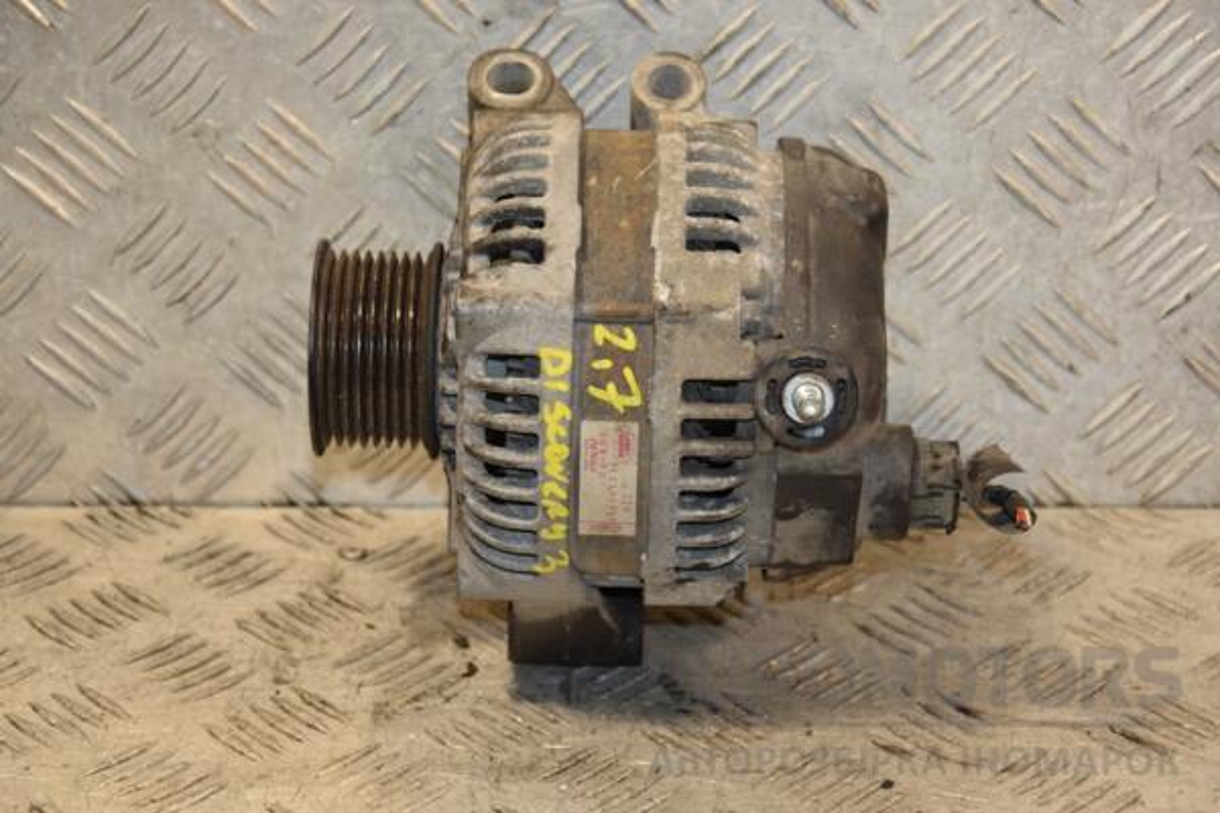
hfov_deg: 21.9
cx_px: 610
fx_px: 3151
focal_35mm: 93
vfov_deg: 14.7
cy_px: 406
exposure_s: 1/160
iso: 800
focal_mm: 62
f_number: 5.3
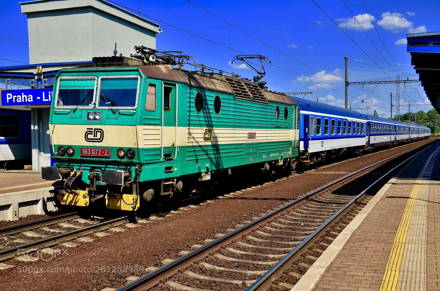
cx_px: 220
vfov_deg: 31.7
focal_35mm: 42
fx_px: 512
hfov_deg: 46.5
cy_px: 146
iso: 100
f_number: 9
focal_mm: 28
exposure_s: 1/320
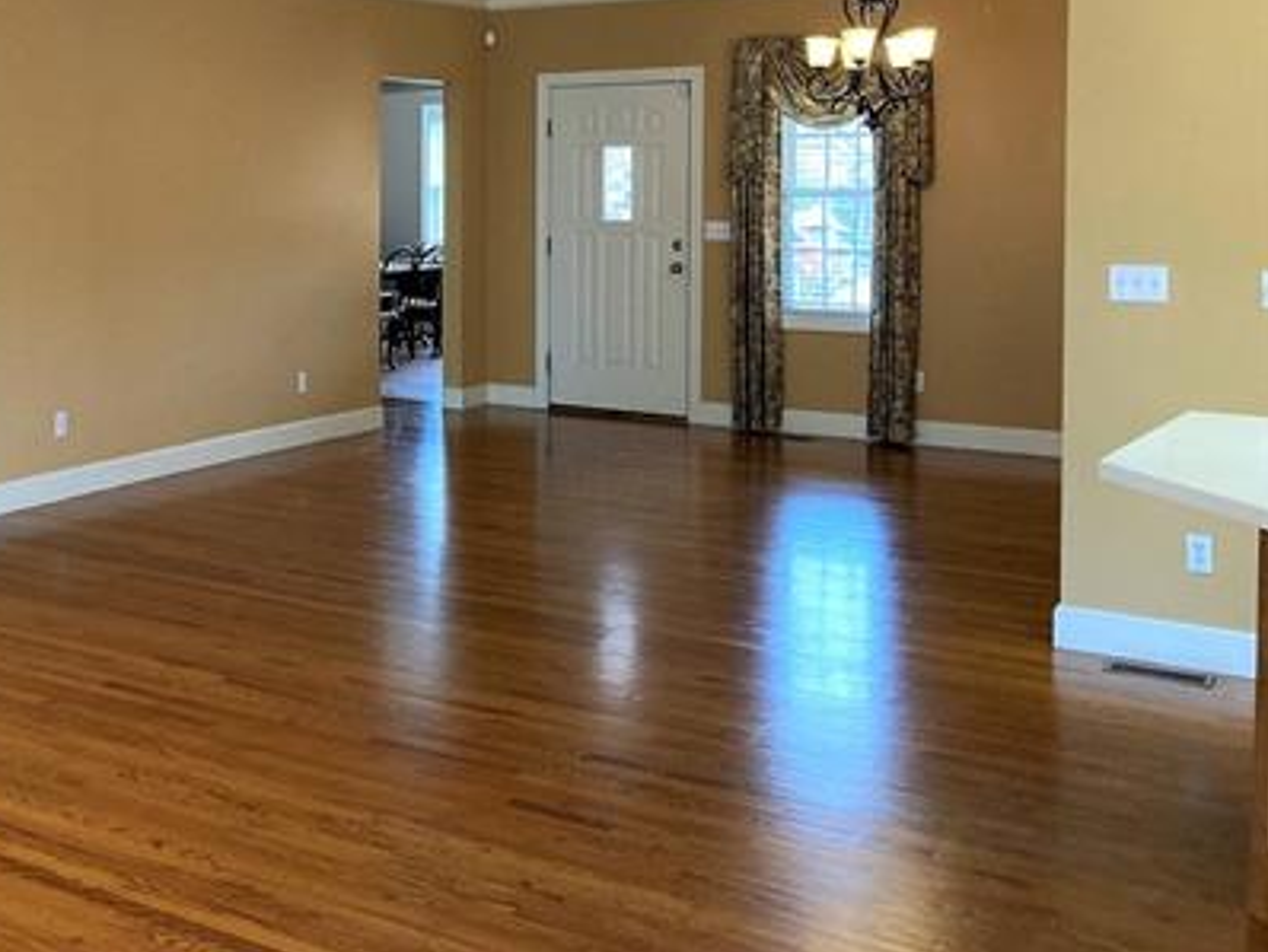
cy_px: 242
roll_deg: -1.8
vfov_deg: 31.7
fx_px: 1649
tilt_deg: -2.5
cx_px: 261
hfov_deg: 40.4
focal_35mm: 45
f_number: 1.8
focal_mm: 3.99
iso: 200
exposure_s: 1/60
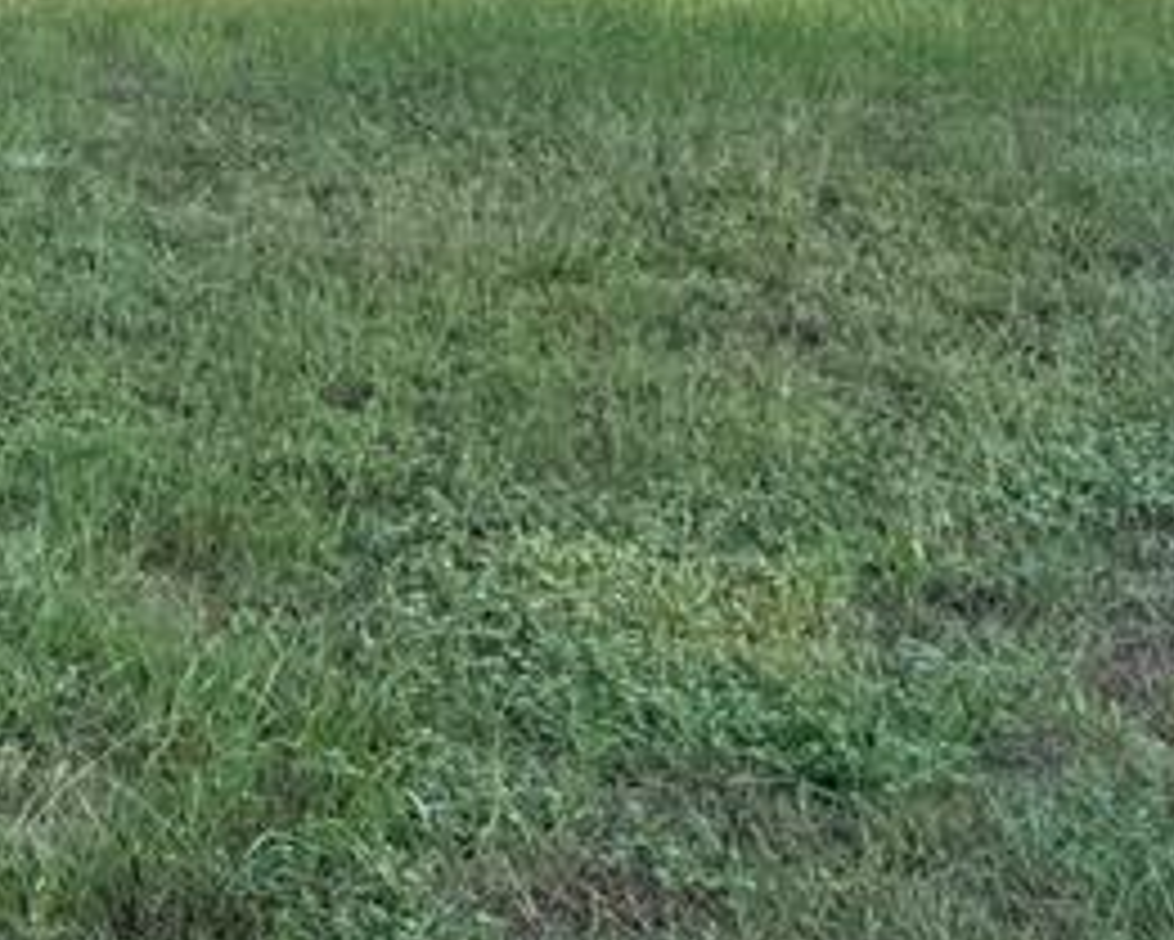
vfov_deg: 16.3
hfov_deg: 19.1
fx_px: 3198
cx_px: -396
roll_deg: +0.7
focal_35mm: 92
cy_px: -45
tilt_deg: -8.3
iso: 80
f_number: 1.78
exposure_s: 1/558
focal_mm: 6.76
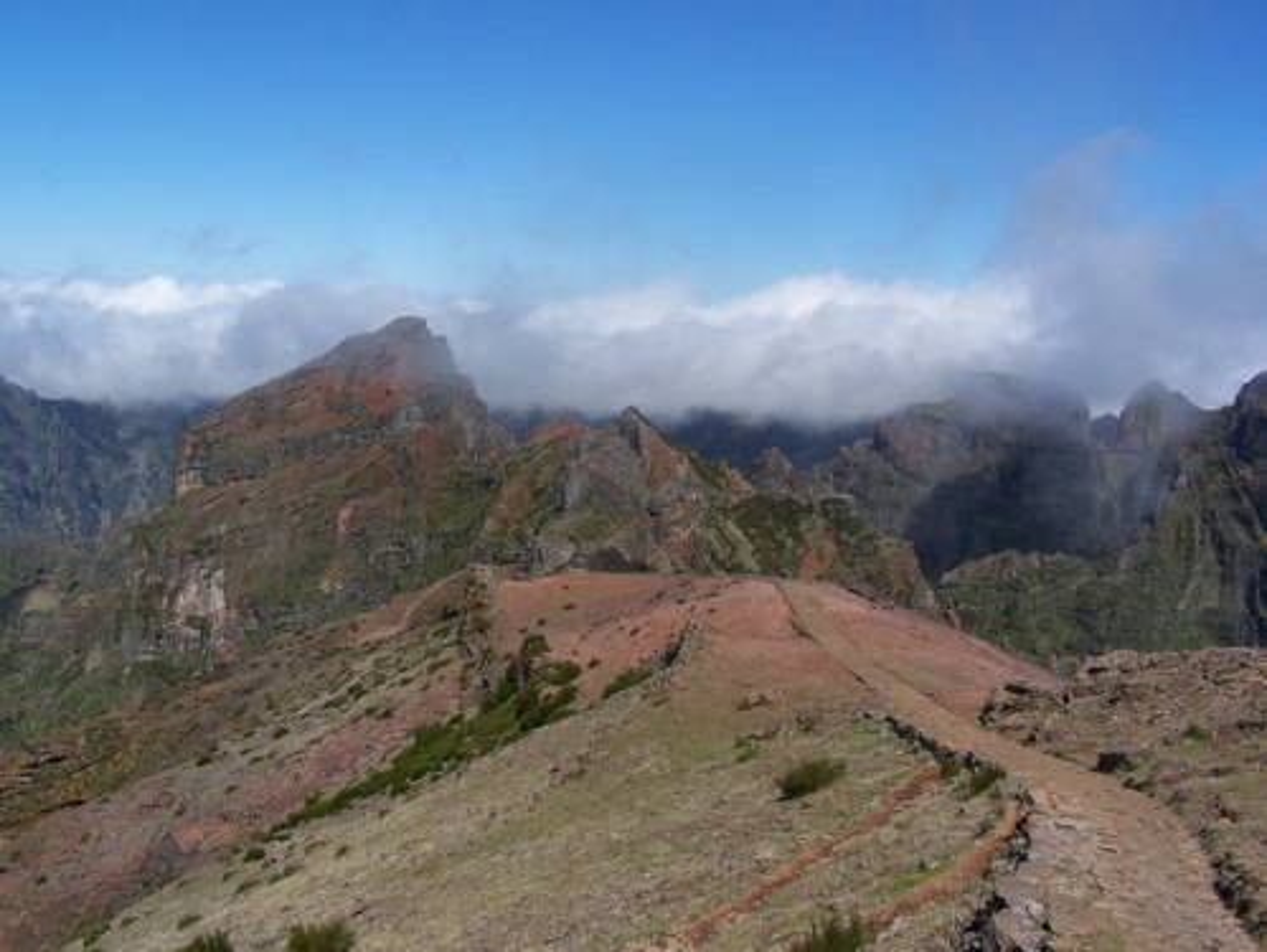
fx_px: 1392
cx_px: 634
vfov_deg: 37.8
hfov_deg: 48.9
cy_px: 476
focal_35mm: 38
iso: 80
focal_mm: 6.3
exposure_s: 1/500
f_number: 5.6
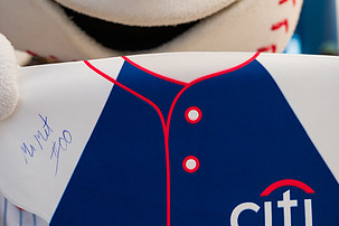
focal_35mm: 67
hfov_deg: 29.6
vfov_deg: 20.2
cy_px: 77
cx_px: 82
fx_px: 631
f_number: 4
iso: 500
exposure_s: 1/200
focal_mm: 35
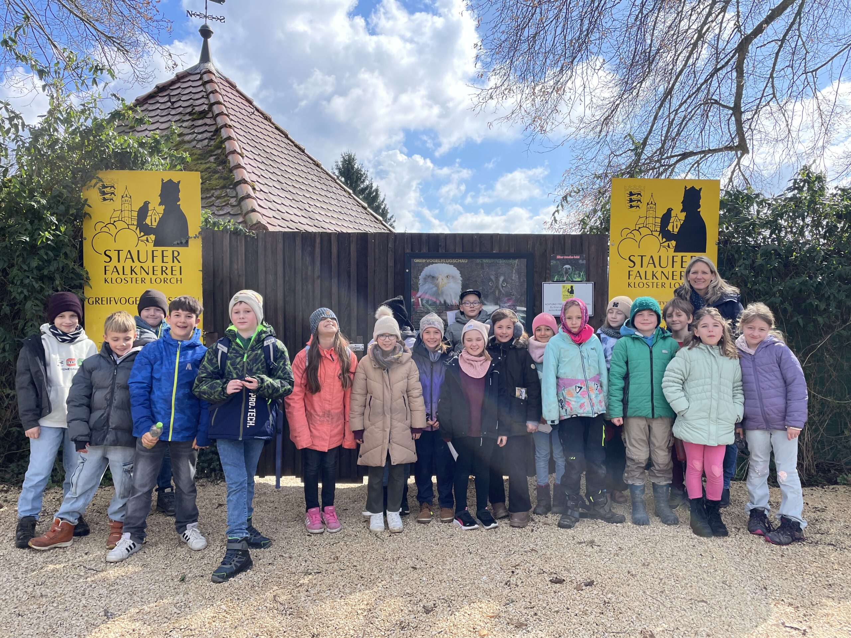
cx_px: 426
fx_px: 639
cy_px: 319
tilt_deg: -1.3
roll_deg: -0.5
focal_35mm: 26
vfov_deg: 53.1
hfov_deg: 67.3
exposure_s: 1/1511
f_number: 1.6
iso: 32
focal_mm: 4.2
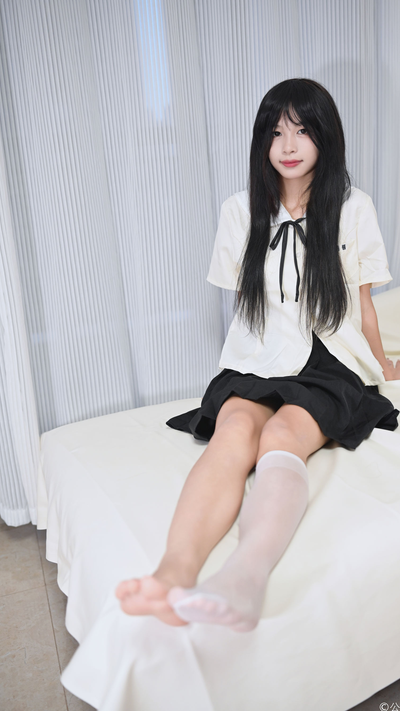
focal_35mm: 37
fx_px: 698
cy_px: 355
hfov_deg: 31.9
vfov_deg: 54.0
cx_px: 237
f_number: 2.2
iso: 1250
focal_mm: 35
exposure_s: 1/100
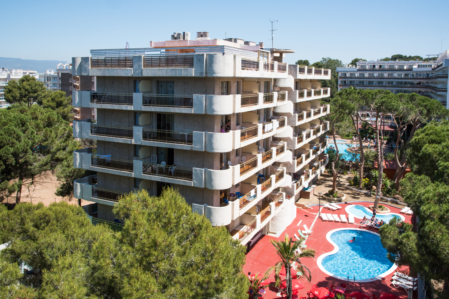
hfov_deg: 61.9
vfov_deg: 43.6
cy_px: 150
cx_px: 224
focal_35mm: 30
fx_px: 374
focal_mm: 30
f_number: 14
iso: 800
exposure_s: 1/800
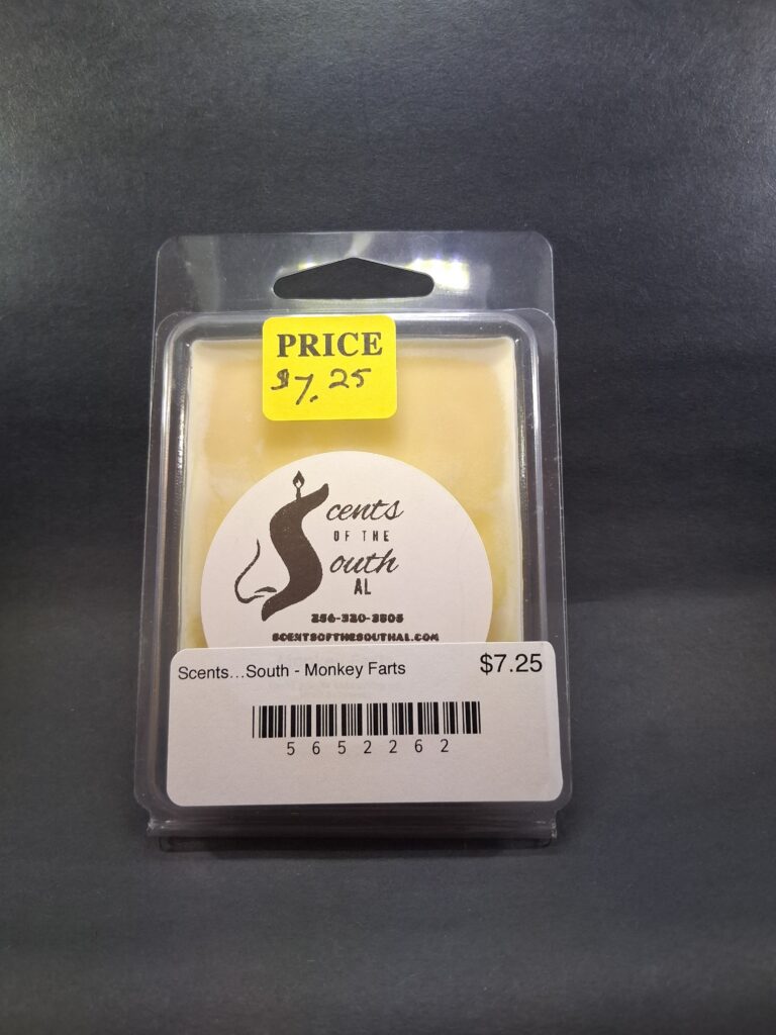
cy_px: 518
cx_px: 388
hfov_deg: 53.1
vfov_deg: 67.3
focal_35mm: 26
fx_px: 777
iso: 200
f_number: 1.8
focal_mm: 3.98
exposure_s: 1/120
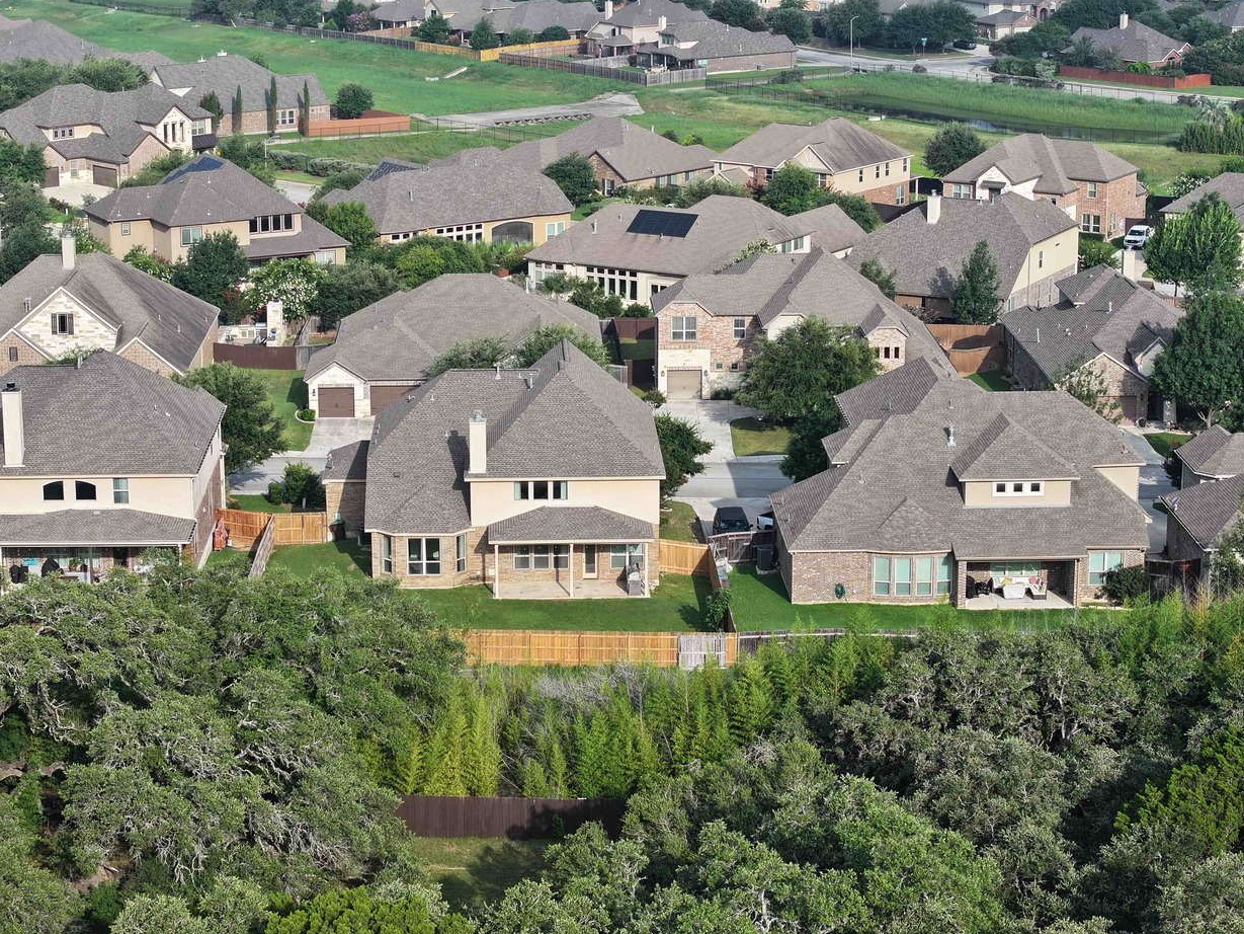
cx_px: 552
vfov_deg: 18.0
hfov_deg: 23.8
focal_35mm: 82
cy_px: 423
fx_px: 2947
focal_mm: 19.35
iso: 100
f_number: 2.8
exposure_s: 1/800
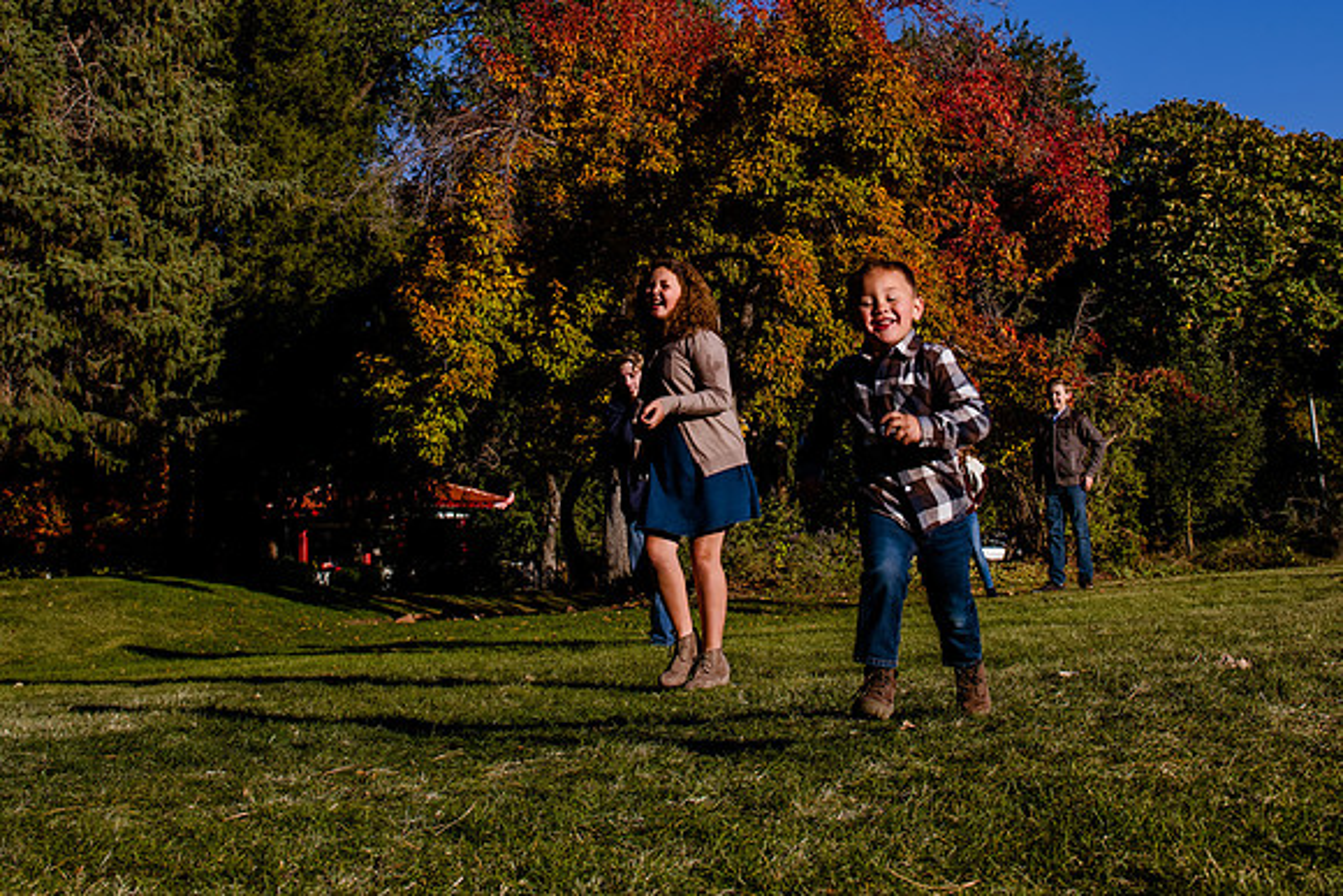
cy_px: 211
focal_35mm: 44
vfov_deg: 29.9
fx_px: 1646
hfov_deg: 44.4
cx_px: 670
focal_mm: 28
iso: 320
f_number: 8
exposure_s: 1/500
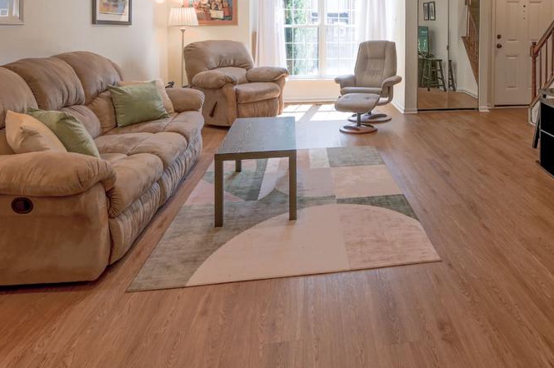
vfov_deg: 45.2
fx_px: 400
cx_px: 378
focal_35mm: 26
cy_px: 41
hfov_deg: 67.2
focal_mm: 12
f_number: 9
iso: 200
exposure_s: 1/125
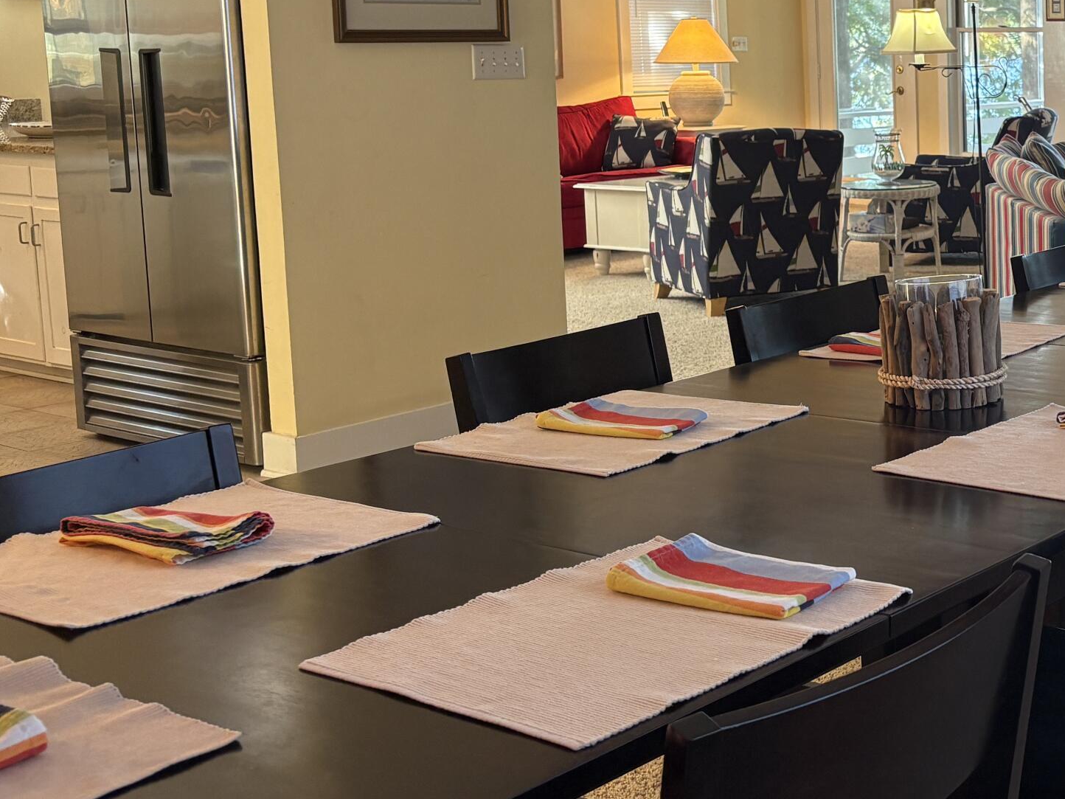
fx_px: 1661
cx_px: 1106
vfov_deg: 26.8
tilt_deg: -6.6
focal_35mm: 54
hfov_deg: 32.2
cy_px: 236
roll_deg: +1.2
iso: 125
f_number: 1.6
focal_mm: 5.96
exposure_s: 1/60
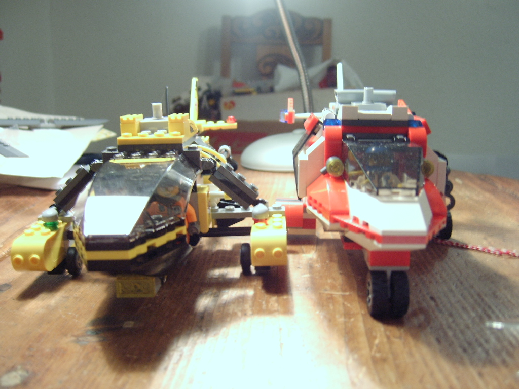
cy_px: 194
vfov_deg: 45.4
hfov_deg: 58.4
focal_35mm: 31
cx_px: 260
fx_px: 465
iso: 100
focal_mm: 8.13
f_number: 2.7
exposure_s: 1/4
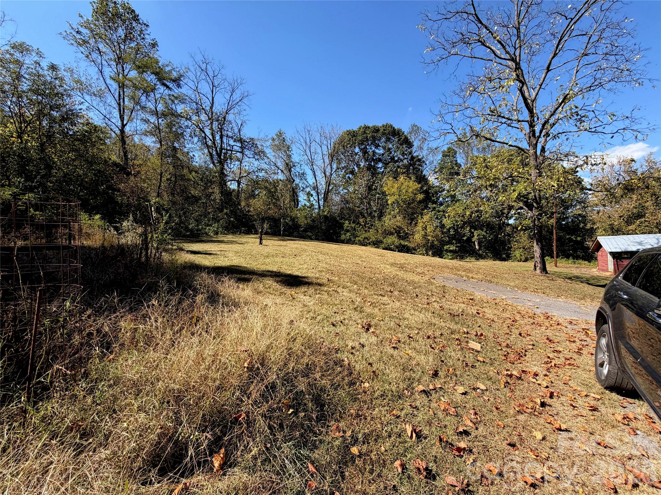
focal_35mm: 14
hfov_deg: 102.1
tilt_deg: +1.7
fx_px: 267
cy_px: 248
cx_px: 330
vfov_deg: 85.7
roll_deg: +0.8
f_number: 2.2
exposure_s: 1/760
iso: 40
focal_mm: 2.22
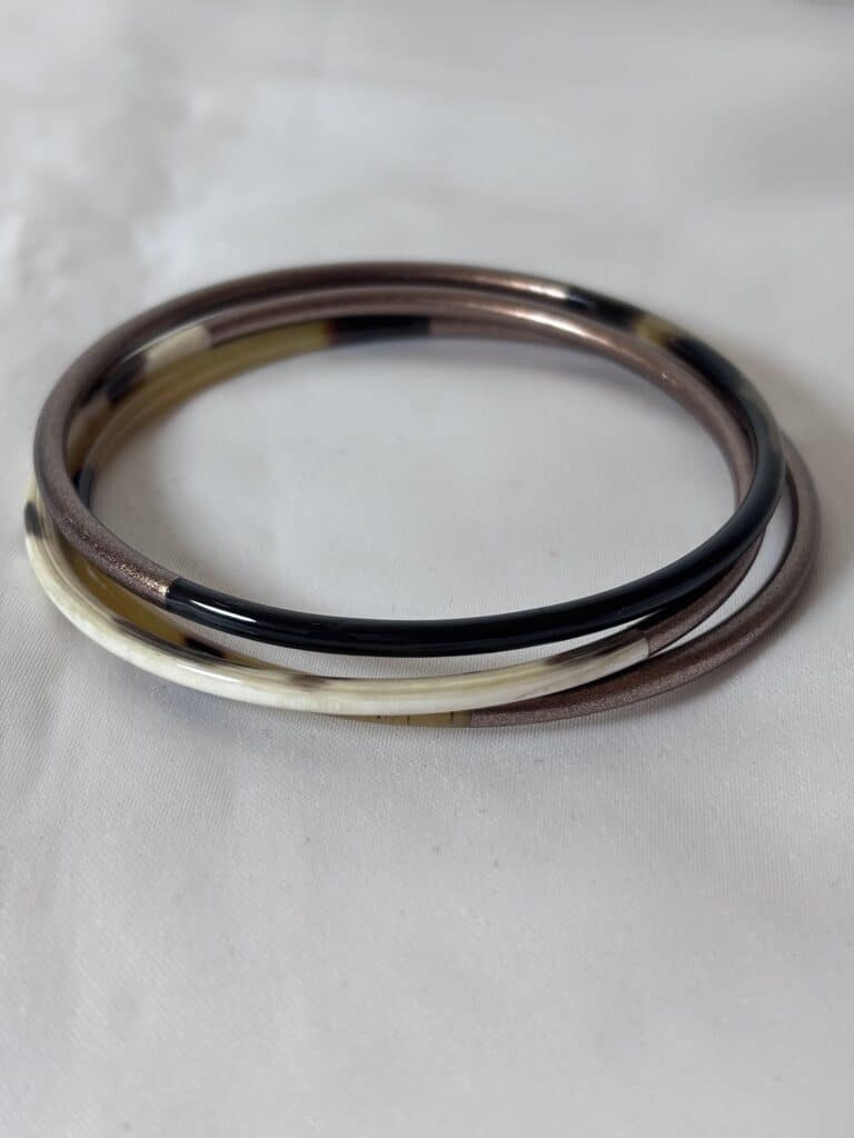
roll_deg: -2.4
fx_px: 1710
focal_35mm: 52
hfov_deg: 28.0
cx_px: 427
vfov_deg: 36.8
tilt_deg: -37.7
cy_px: 569
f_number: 1.6
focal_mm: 5.96
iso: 25
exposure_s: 1/100
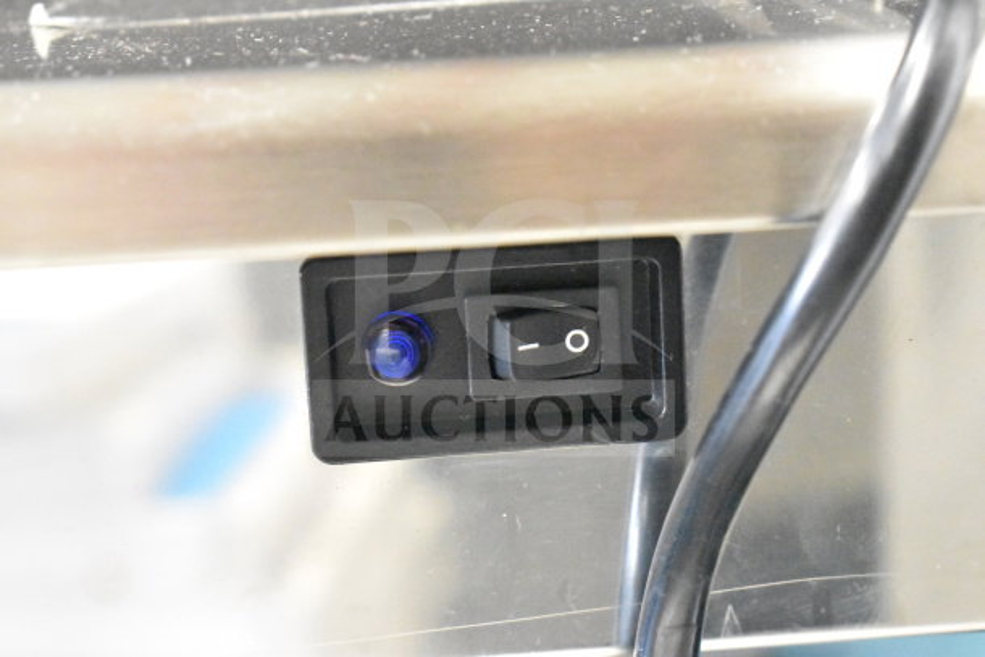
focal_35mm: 82
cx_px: 492
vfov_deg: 16.6
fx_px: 2258
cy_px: 328
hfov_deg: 24.6
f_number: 5.6
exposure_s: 1/50
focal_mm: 55
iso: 25600
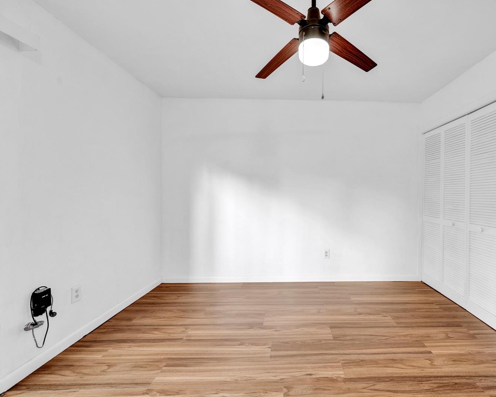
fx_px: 235
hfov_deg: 91.9
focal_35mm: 16
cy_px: 200
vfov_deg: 80.4
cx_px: 297
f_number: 7.1
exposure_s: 1/2
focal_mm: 14
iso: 250
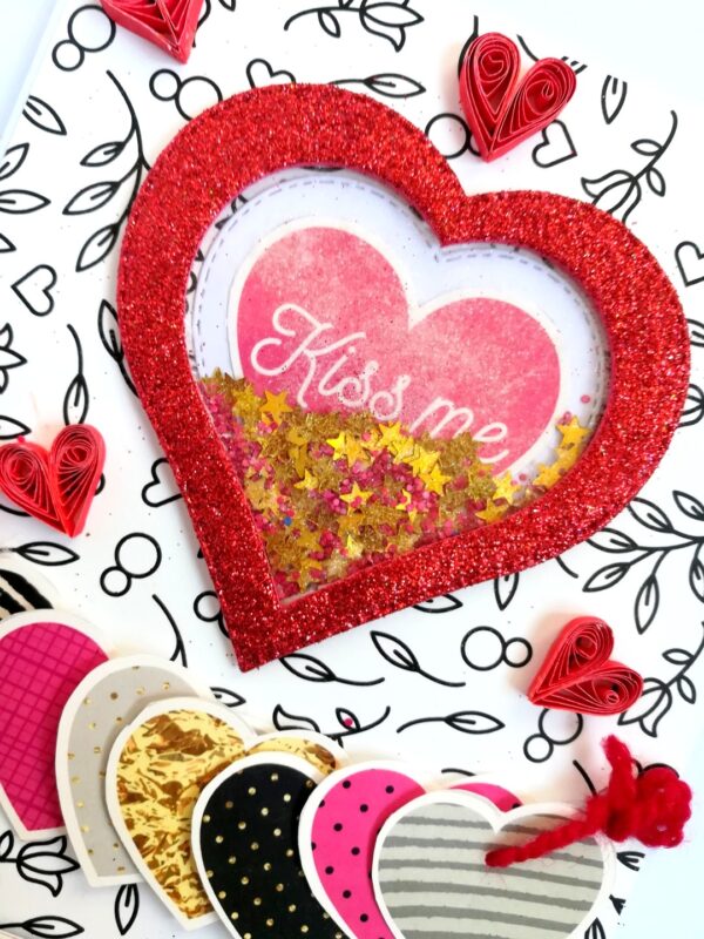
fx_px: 705
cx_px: 352
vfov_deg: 67.3
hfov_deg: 53.1
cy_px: 470
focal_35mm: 26
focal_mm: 3.83
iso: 100
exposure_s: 1/33.3
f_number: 2.2
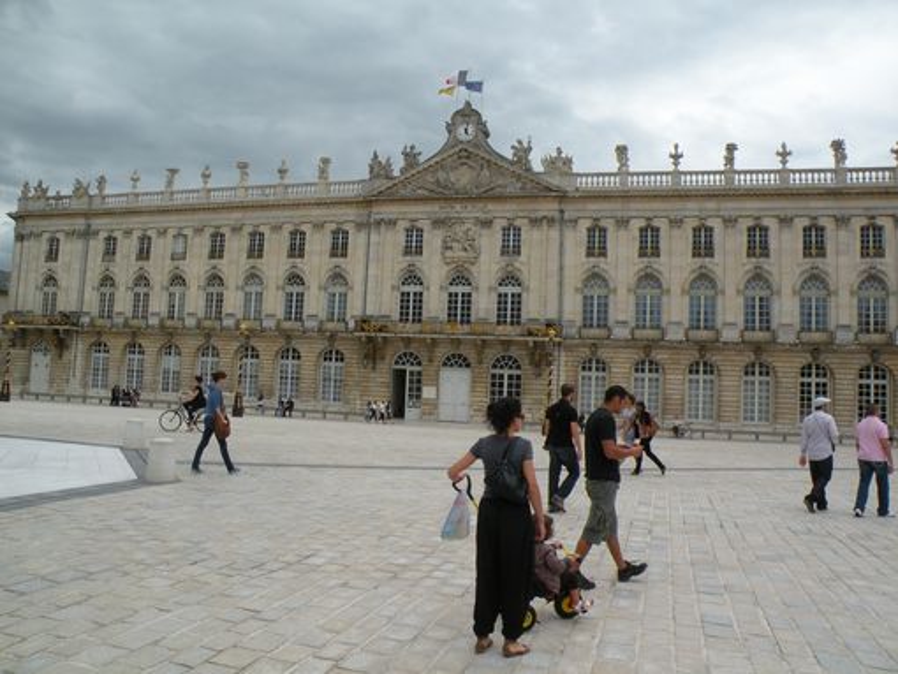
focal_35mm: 27
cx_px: 449
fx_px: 701
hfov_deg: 65.3
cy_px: 337
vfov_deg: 51.4
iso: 64
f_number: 6.3
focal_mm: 4.7
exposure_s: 1/217
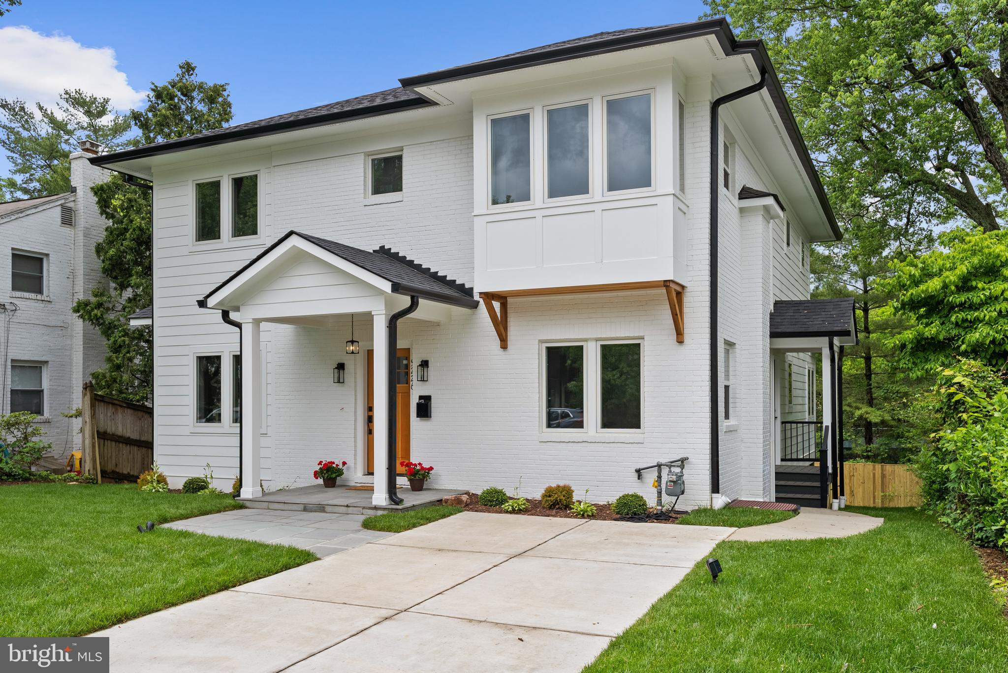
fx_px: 812
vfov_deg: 45.0
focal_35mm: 29
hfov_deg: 63.6
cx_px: 504
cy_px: 336
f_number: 9
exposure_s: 1/200
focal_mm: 29
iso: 200
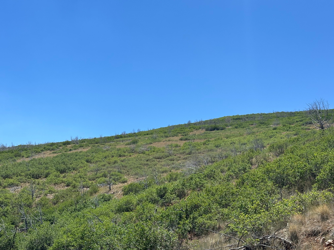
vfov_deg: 30.3
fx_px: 463
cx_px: 167
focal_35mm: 48
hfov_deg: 39.7
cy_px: 125
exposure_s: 1/5000
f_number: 1.78
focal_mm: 6.86
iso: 64
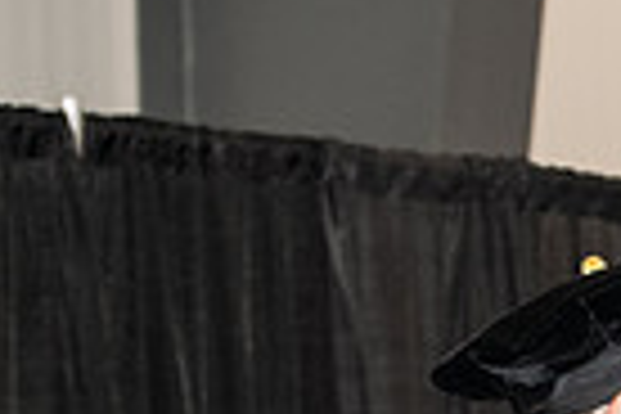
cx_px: 1260
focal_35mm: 315
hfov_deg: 6.3
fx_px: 5433
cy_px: 727
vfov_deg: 4.3
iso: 2000
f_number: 5.6
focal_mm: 75
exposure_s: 1/200
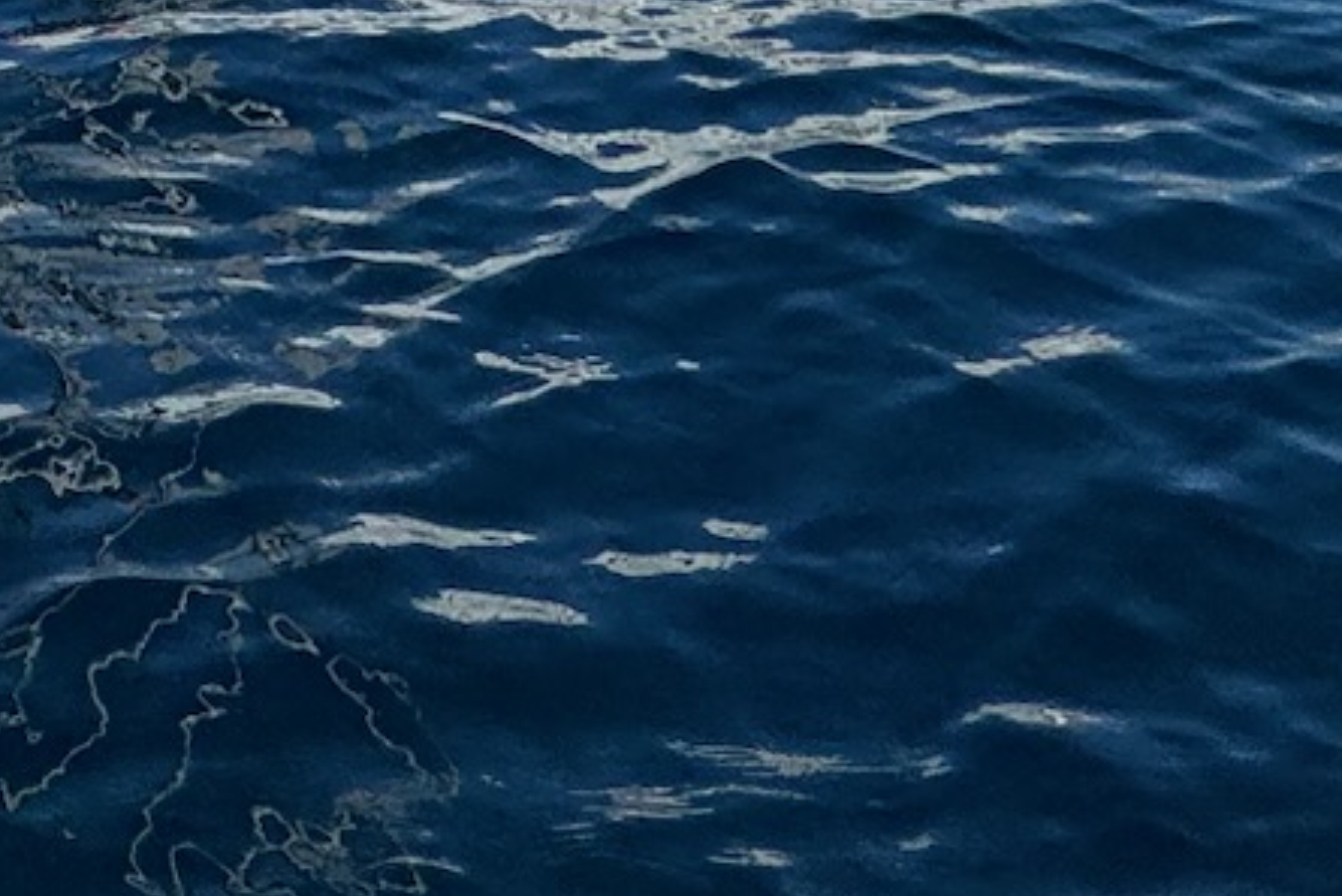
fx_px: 2498
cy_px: -1122
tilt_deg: +5.3
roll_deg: +0.3
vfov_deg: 14.7
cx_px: 121
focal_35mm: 67
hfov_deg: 28.8
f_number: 2.2
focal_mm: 2.22
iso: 50
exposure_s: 1/3247
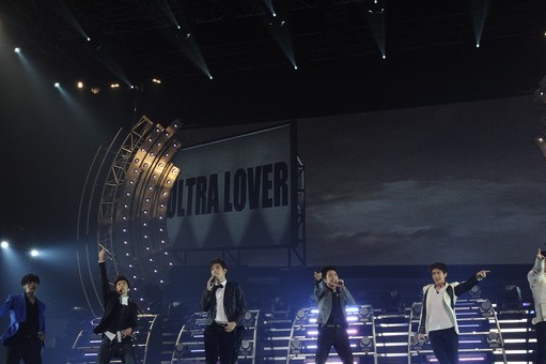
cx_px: 291
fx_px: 712
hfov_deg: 41.9
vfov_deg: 28.6
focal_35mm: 47
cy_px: 203
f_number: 10
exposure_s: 1/400
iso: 1600
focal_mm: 40
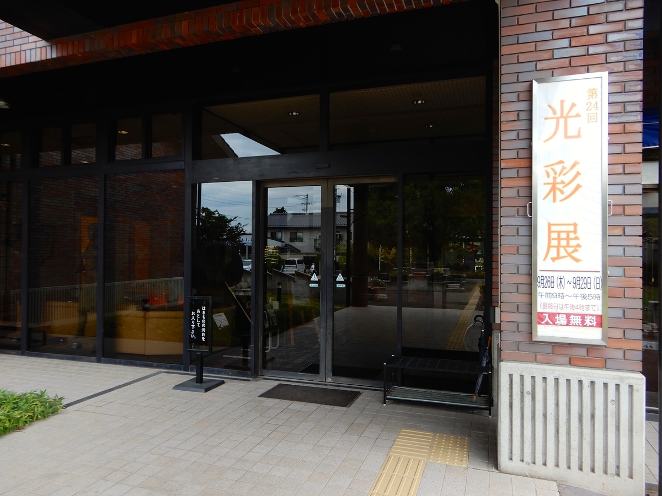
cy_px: 248
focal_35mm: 24
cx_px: 331
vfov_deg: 56.8
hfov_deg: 71.6
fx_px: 459
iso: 80
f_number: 3.4
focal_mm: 4.3
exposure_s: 1/80
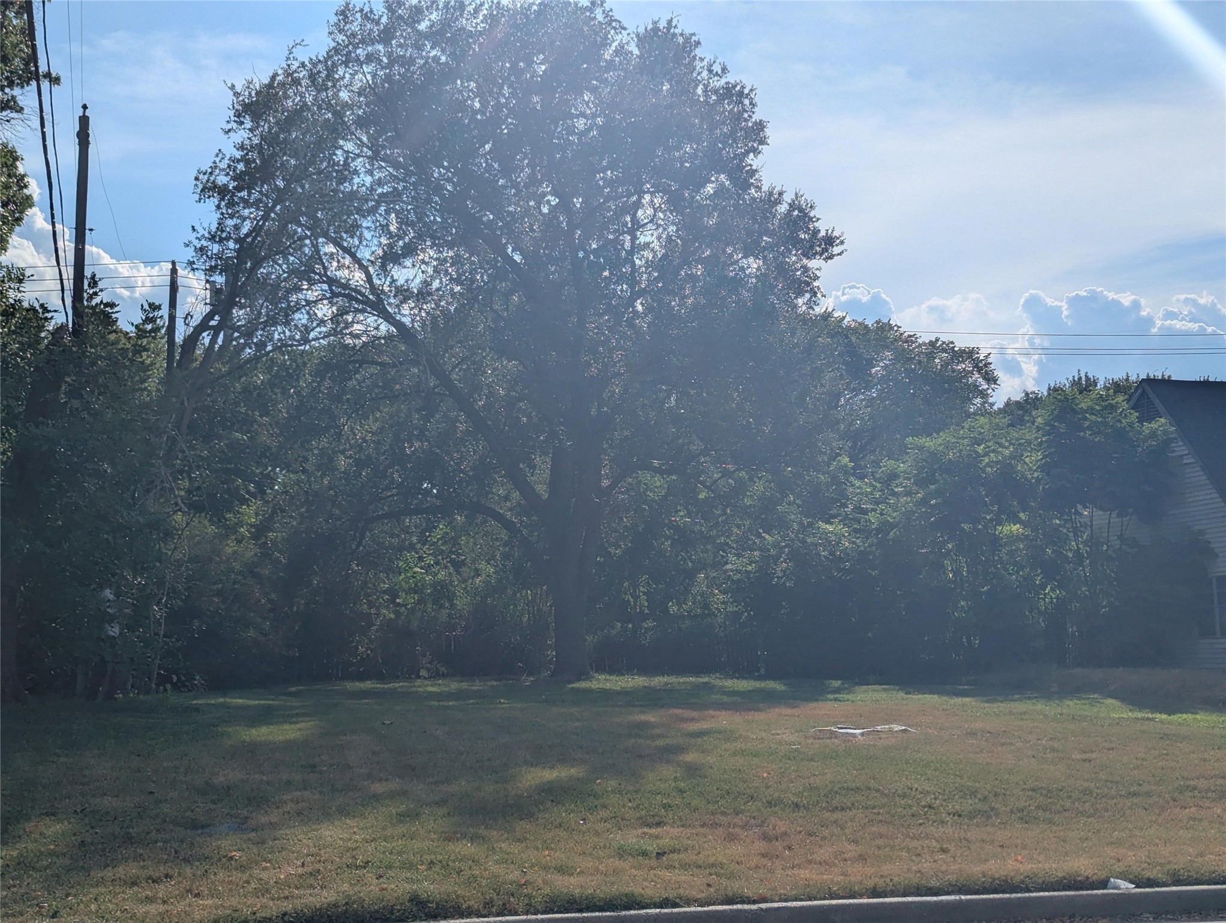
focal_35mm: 48
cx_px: 613
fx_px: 1702
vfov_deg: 30.3
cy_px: 462
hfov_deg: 39.6
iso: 49
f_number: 1.85
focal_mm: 6.81
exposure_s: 1/7576
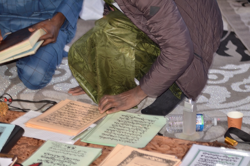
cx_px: 125
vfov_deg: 11.1
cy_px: 83
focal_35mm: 123
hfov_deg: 16.7
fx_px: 852
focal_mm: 82
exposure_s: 1/50
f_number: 4
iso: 640
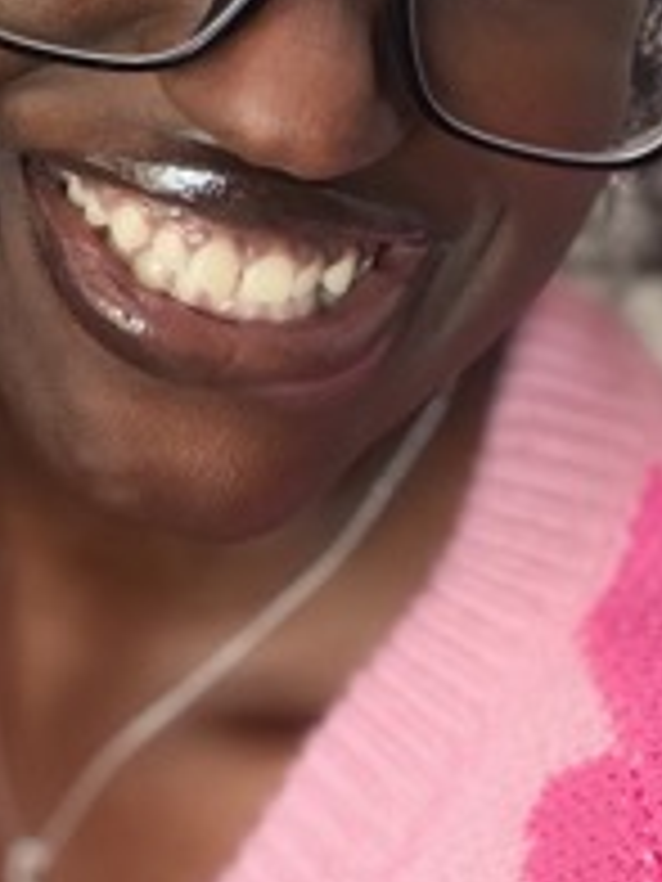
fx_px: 2346
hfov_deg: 15.4
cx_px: -144
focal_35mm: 92
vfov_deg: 20.5
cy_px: -45
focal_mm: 2.71
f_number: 1.9
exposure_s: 1/60
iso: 200
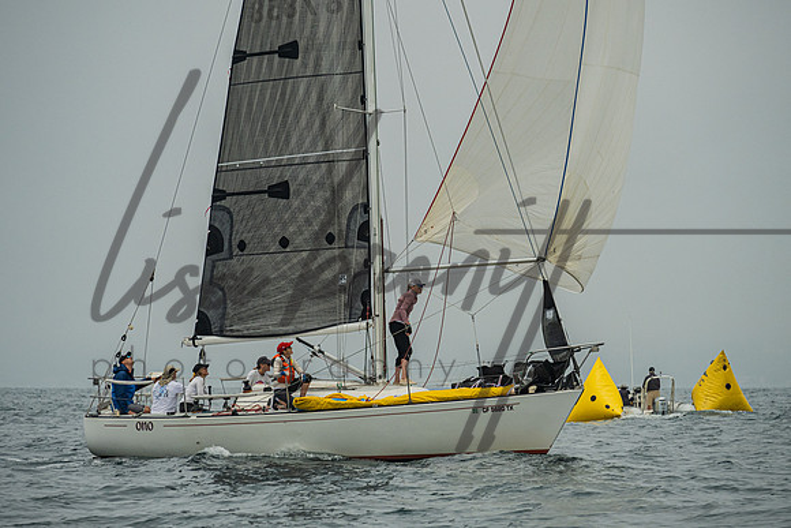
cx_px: 414
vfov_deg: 5.3
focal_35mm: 258
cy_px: 260
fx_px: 5668
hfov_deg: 8.0
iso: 400
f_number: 6.3
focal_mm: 200
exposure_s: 1/3200
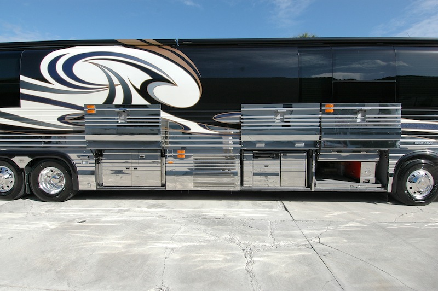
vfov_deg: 67.3
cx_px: 219
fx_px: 219
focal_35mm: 18
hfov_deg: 90.0
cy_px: 146
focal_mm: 12
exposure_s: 1/400
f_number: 10
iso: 200
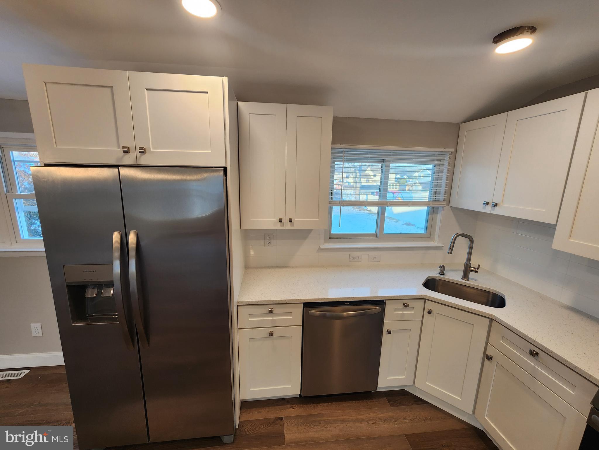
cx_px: 300
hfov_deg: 106.2
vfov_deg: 89.9
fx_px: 225
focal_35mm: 13
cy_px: 225
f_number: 2.2
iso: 64
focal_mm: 2.2
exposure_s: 1/60
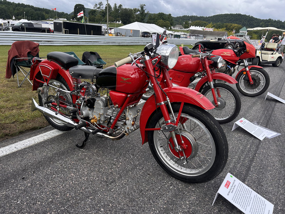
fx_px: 214
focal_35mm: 26
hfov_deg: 67.3
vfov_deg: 53.1
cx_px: 142
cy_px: 107
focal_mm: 5.7
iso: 50
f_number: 1.5
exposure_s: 1/1224
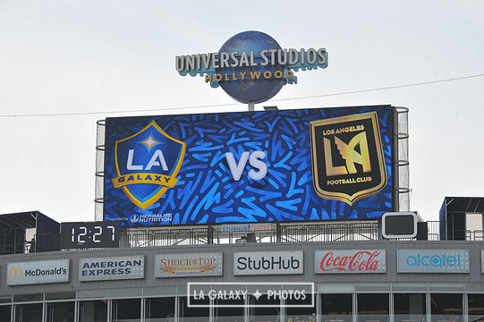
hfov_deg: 15.3
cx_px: 250
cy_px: 160
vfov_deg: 10.2
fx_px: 1800
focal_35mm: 134
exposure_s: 1/500
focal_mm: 125
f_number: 11
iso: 200
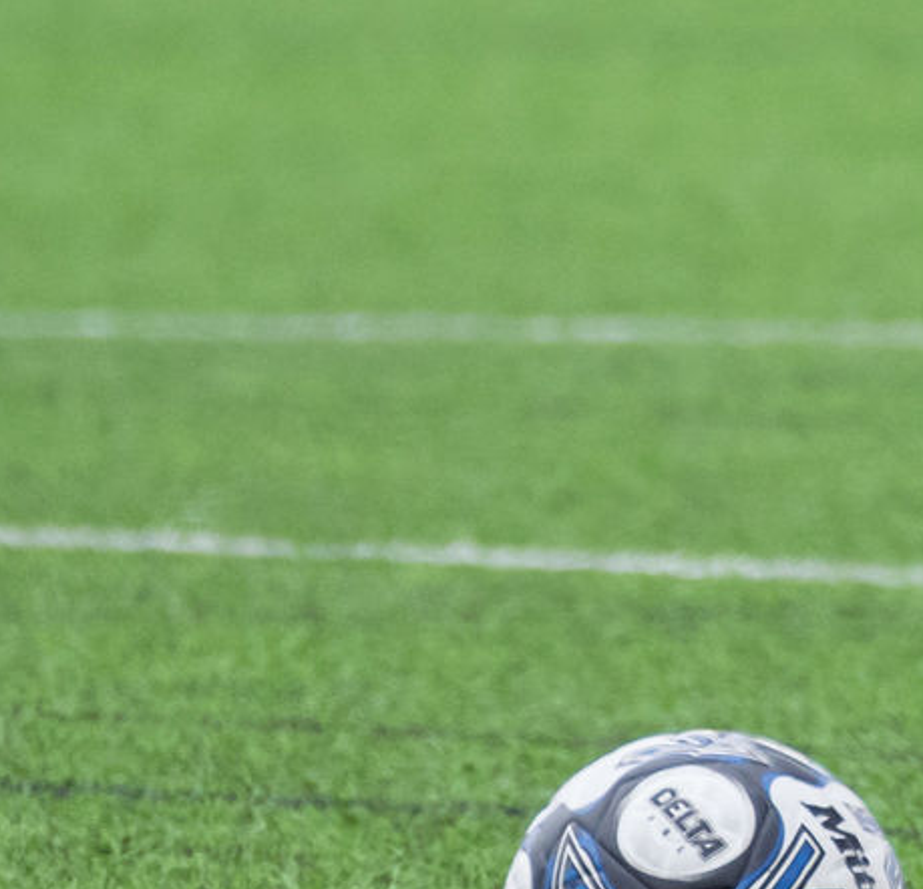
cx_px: 2106
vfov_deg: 0.8
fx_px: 65031
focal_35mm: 2196
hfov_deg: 0.8
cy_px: -768
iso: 900
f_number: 5.3
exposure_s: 1/1600
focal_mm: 310
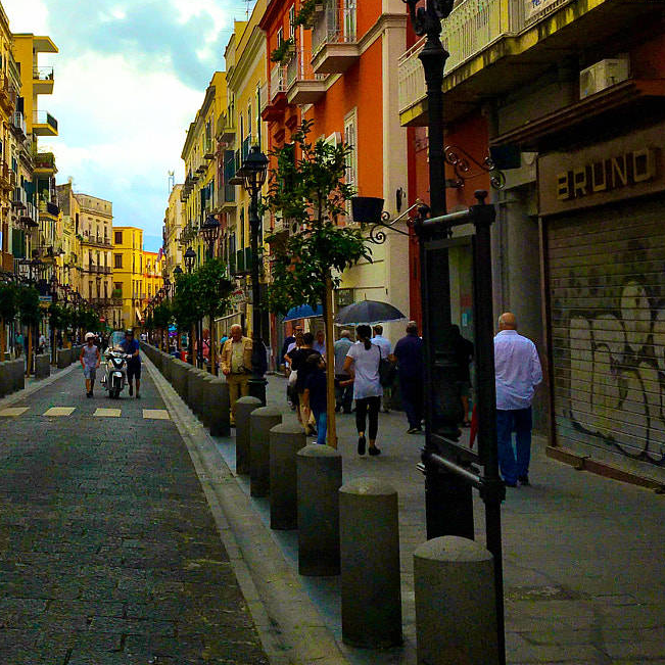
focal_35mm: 63
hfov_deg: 26.6
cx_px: 97
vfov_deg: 26.9
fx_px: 1369
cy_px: 158
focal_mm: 4.15
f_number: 2.2
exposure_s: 1/927
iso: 25
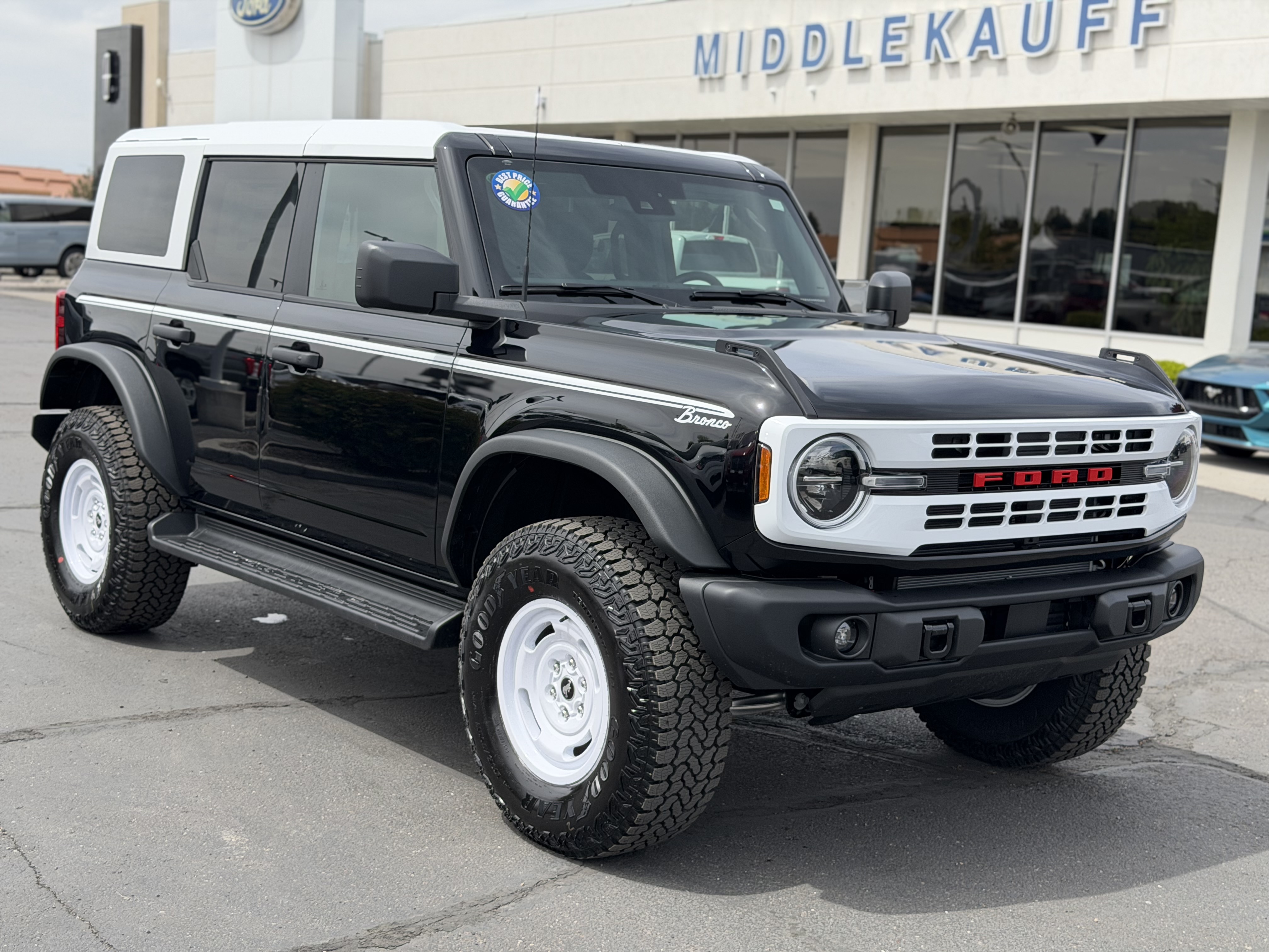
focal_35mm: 48
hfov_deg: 39.7
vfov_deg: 30.3
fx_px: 1760
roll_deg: -3.1
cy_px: 476
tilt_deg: -4.7
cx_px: 634
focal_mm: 6.76
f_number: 1.78
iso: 80
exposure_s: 1/3226
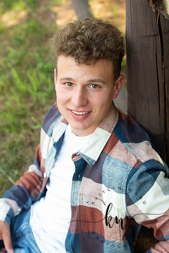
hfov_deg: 17.5
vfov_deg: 26.0
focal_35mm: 78
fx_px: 549
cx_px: 84
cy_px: 126
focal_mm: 78
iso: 400
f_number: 5
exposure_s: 1/200
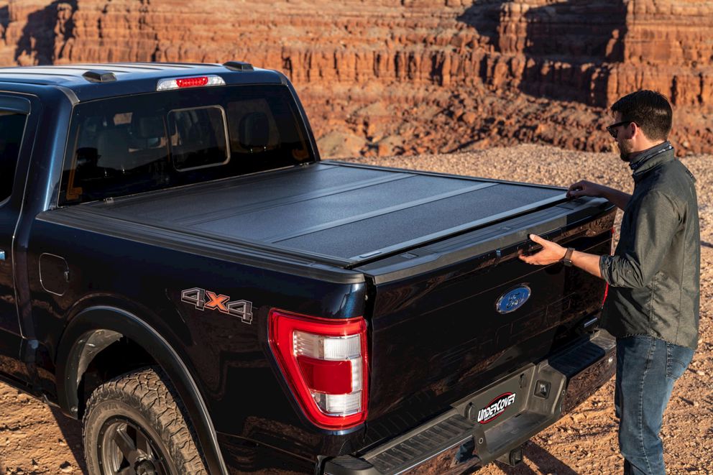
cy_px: 238
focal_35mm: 46
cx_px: 356
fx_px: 911
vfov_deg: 29.2
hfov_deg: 42.8
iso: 100
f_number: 4.5
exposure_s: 1/160
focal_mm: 46
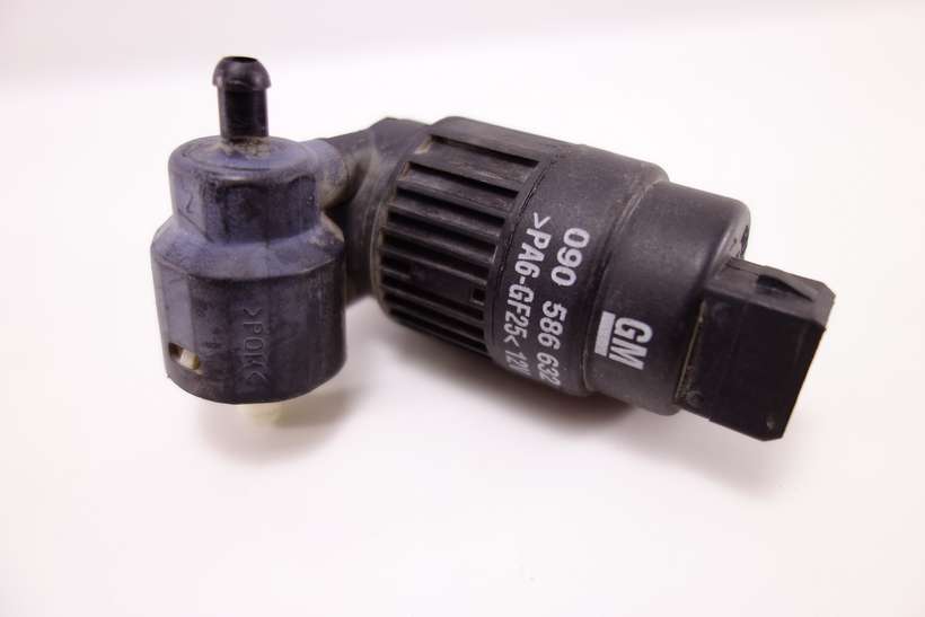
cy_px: 308
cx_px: 462
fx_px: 720
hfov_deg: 65.5
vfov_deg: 46.4
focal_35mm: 28
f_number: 2
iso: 125
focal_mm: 10.4
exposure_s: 1/100
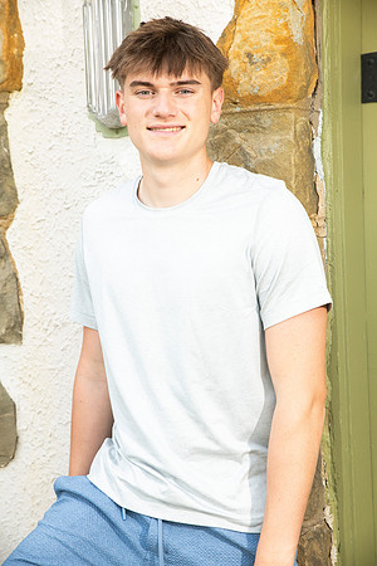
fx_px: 1021
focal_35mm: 65
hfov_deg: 20.9
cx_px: 188
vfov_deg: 31.0
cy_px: 283
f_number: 5.6
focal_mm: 65
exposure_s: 1/160
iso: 320
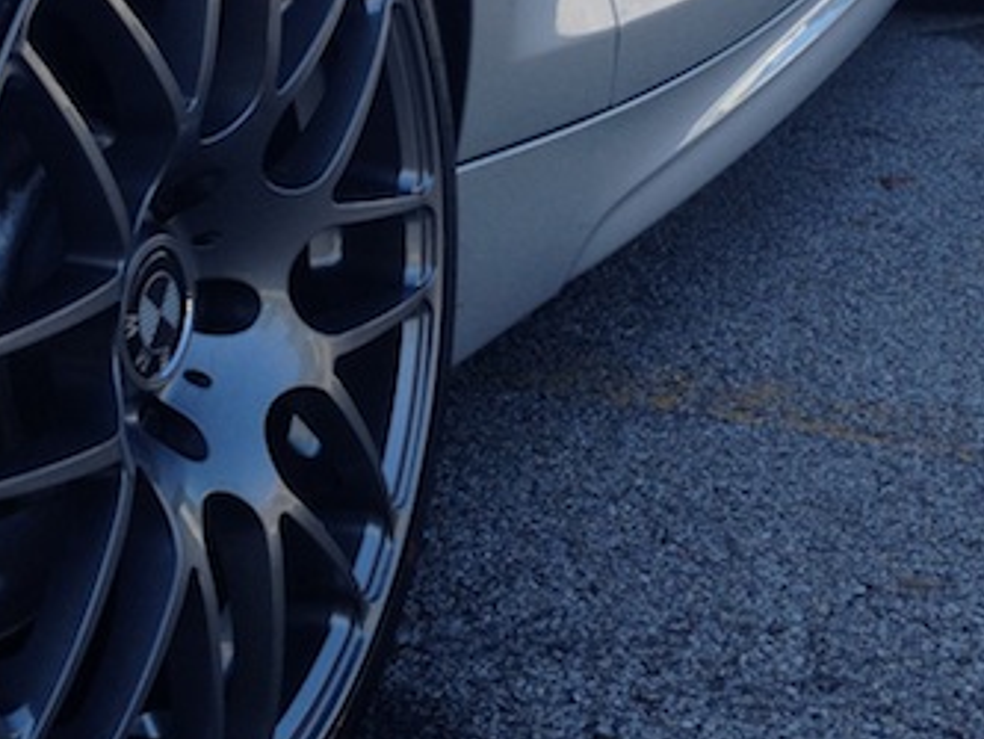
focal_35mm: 84
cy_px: -41
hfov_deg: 23.3
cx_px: 440
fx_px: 2389
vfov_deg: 17.1
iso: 64
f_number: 2.4
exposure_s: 1/468
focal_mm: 4.28
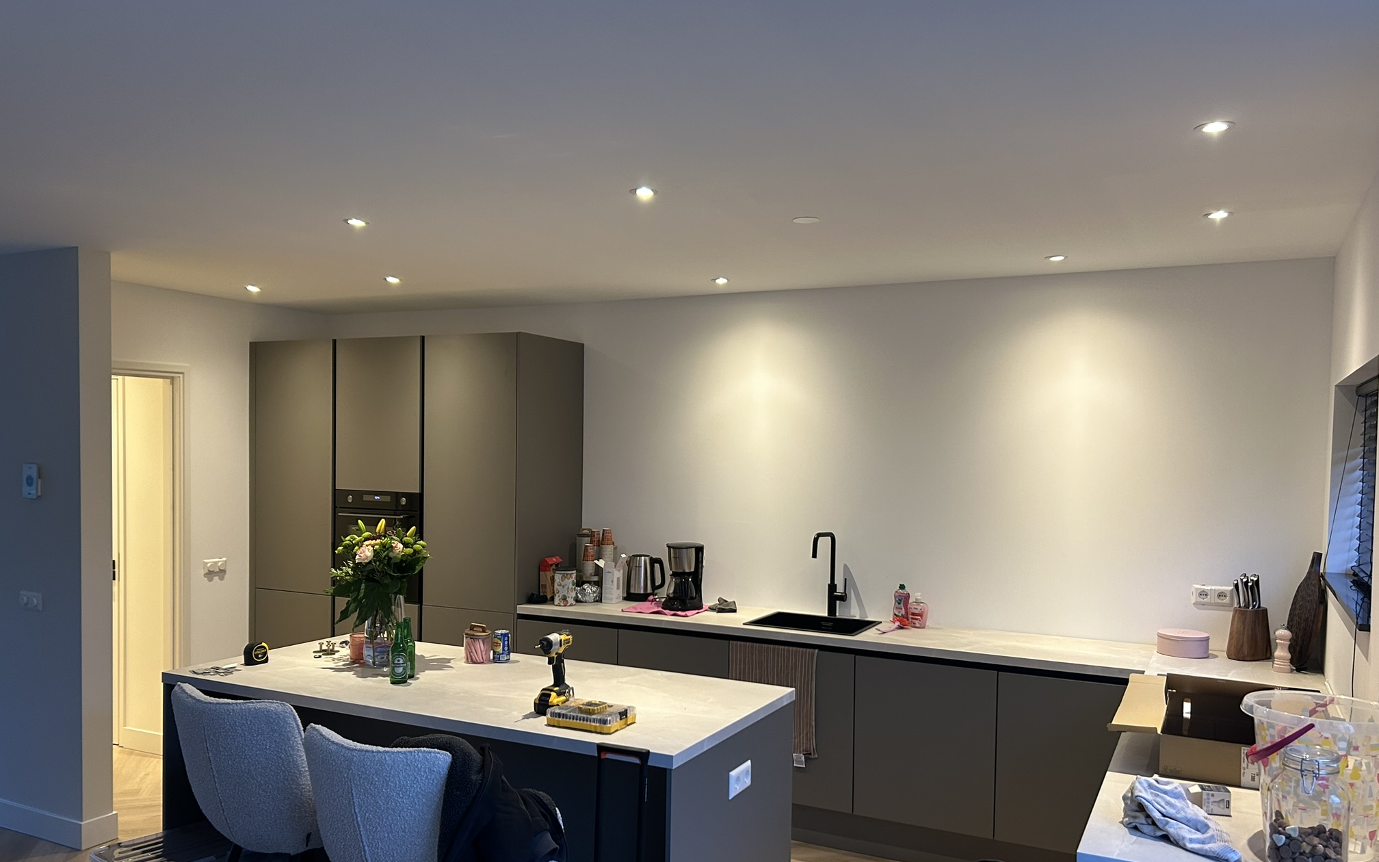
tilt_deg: -1.8
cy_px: 475
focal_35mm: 28
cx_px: 700
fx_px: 1052
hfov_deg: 66.5
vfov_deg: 44.5
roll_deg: -0.6
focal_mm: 5.7
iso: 125
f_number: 1.5
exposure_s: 1/50
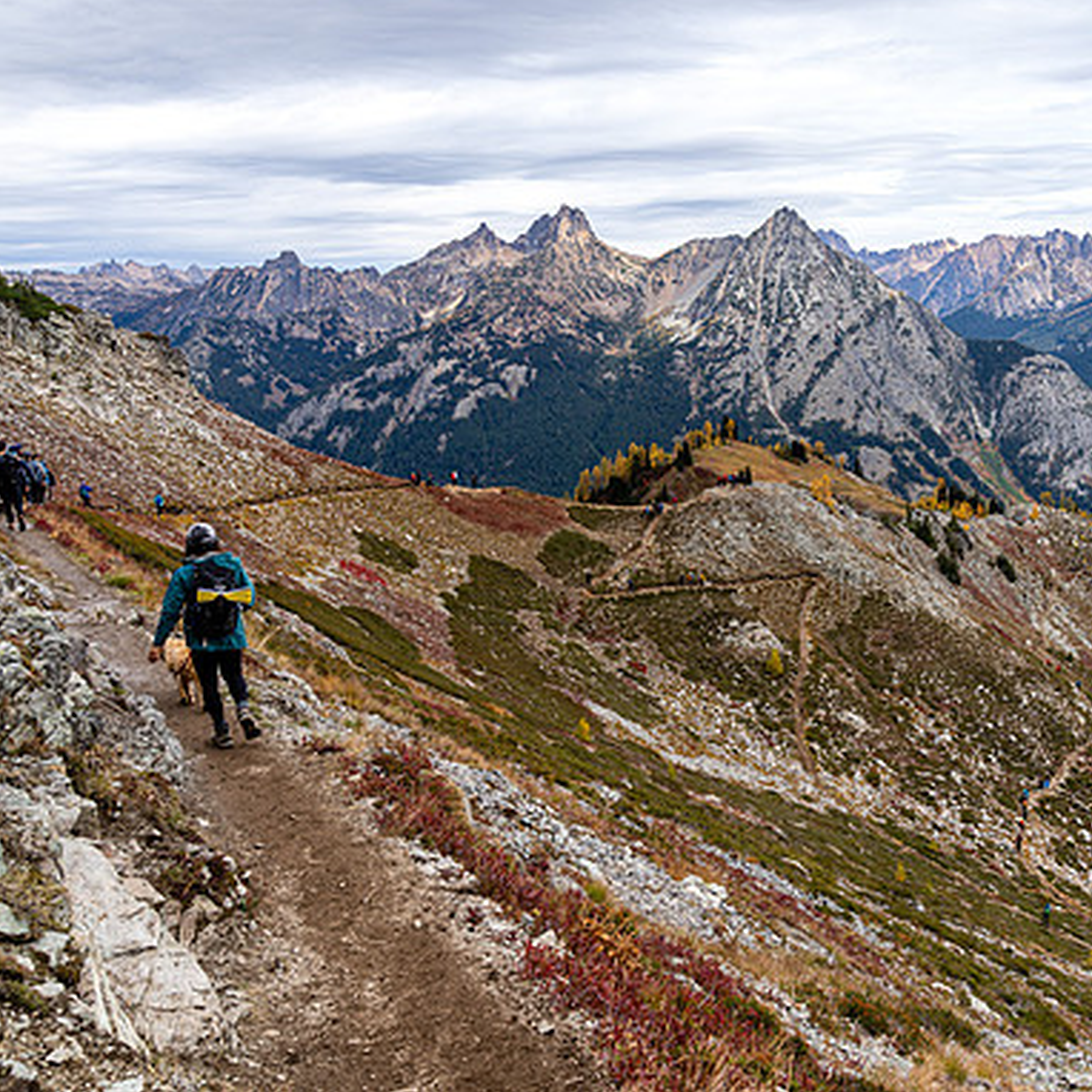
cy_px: 542
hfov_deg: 51.5
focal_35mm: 31
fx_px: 1106
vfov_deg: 52.5
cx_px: 735
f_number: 4.5
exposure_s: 1/200
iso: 100
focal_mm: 24
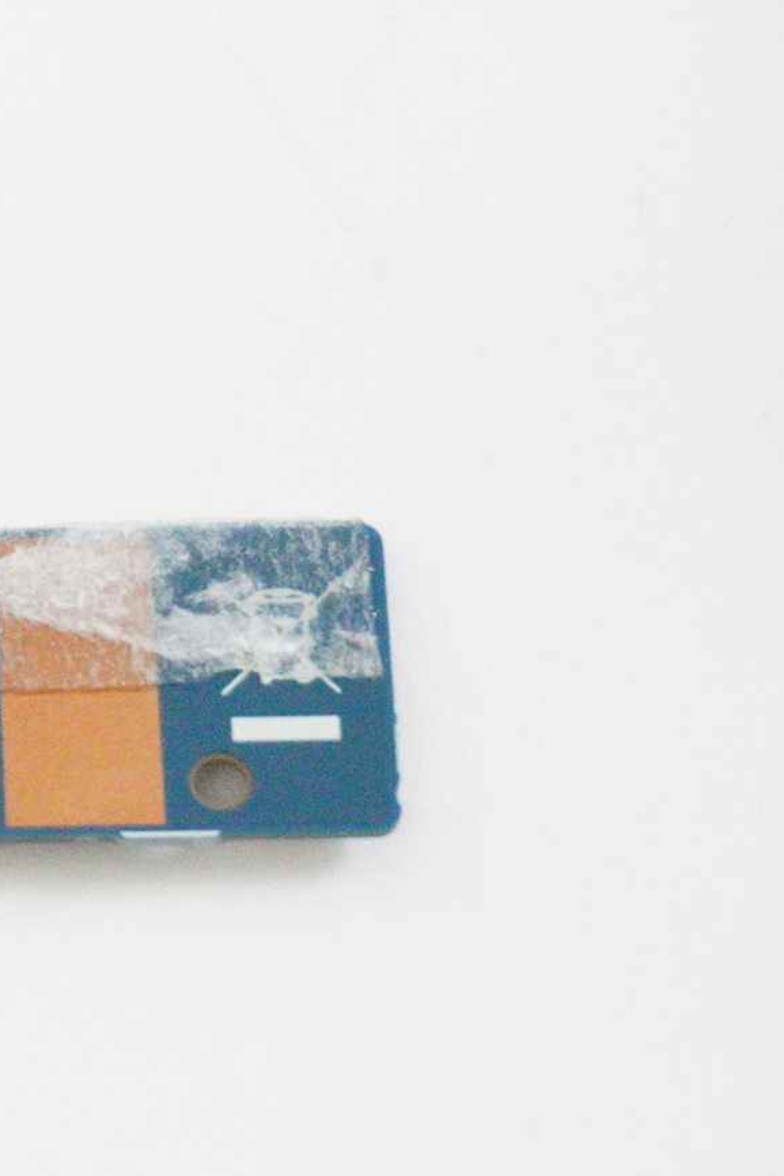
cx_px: -611
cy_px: 769
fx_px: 6648
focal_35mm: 203
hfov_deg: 6.6
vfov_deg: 10.1
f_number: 5.6
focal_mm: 47
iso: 8000
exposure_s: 1/250
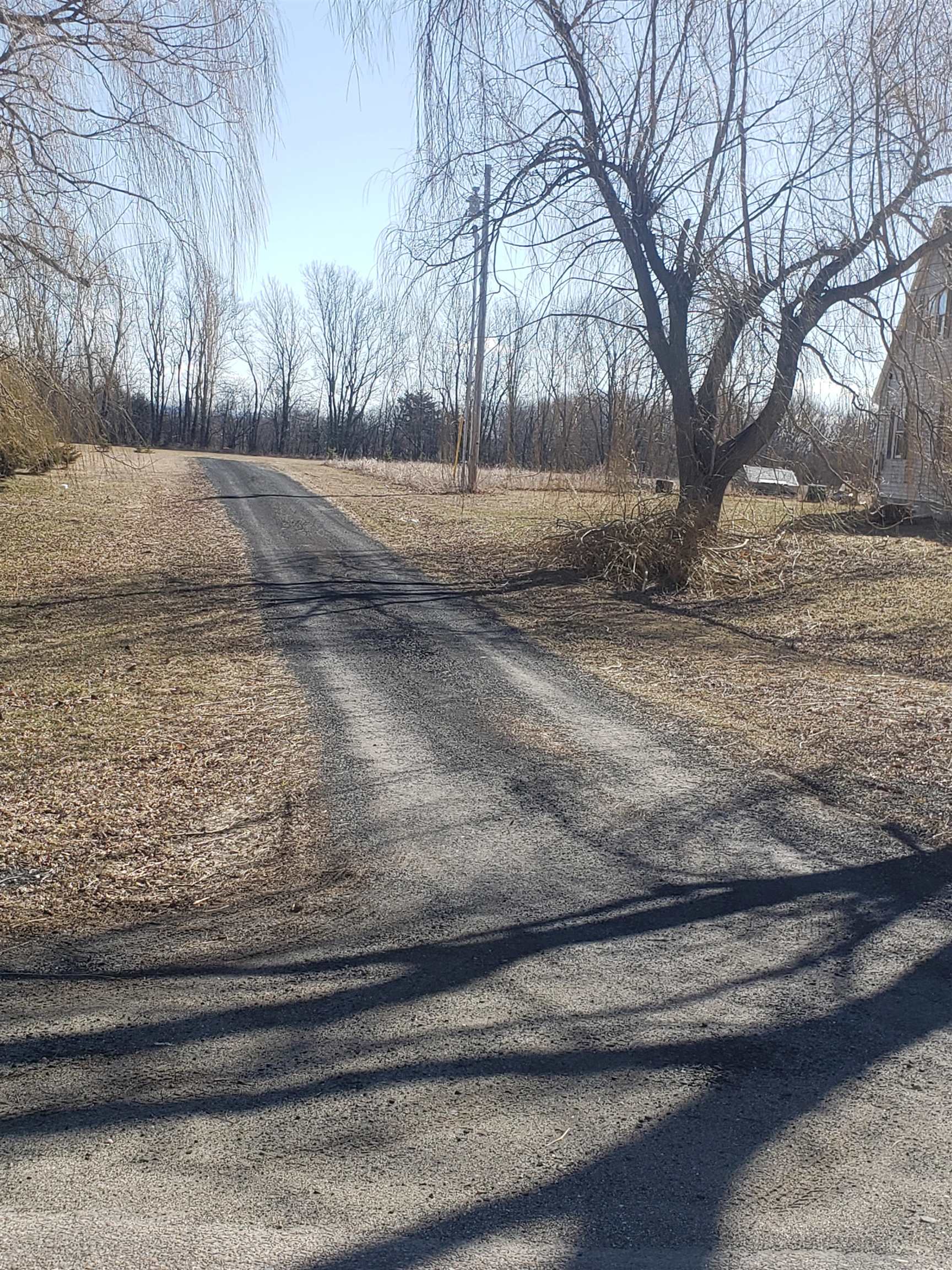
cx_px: 476
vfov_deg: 67.3
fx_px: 953
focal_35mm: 26
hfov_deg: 53.1
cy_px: 635
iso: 50
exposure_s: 1/1099
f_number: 2.4
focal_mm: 4.3
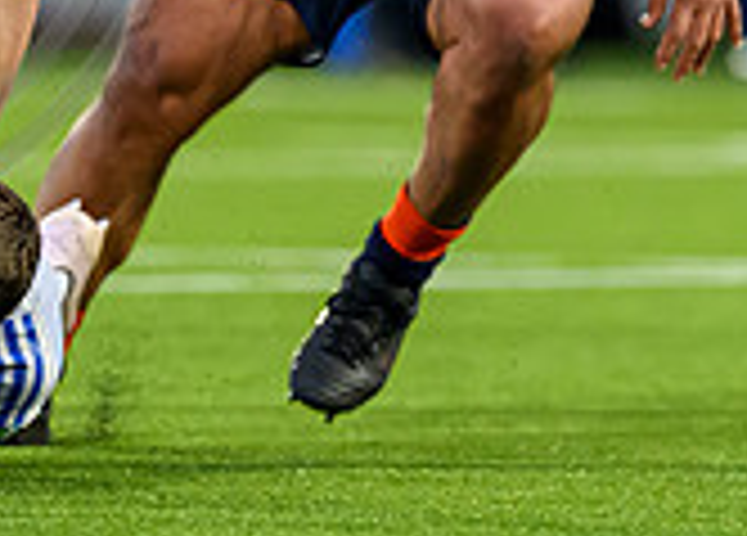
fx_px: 45287
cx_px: -77
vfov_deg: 0.7
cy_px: 20
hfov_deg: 0.9
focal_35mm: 2132
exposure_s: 1/1250
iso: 4000
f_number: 3.5
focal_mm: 400
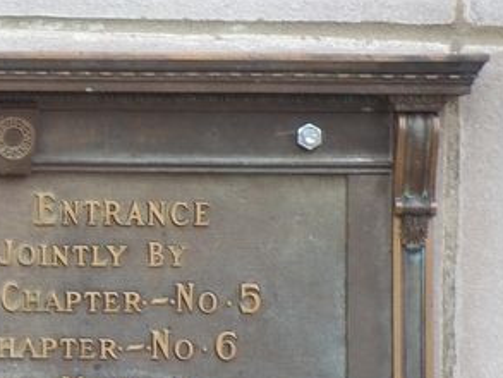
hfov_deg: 1.0
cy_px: 232
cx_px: 58
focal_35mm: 1960
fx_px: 28492
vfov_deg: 0.8
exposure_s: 1/100
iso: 112
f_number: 4.4
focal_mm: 128.9
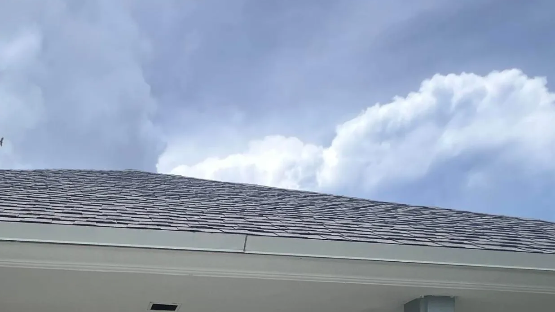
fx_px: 486
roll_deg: +0.7
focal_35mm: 33
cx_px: 147
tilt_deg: +0.8
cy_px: 444
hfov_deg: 56.9
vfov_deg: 27.2
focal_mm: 1.57
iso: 32
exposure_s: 1/488
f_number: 1.8
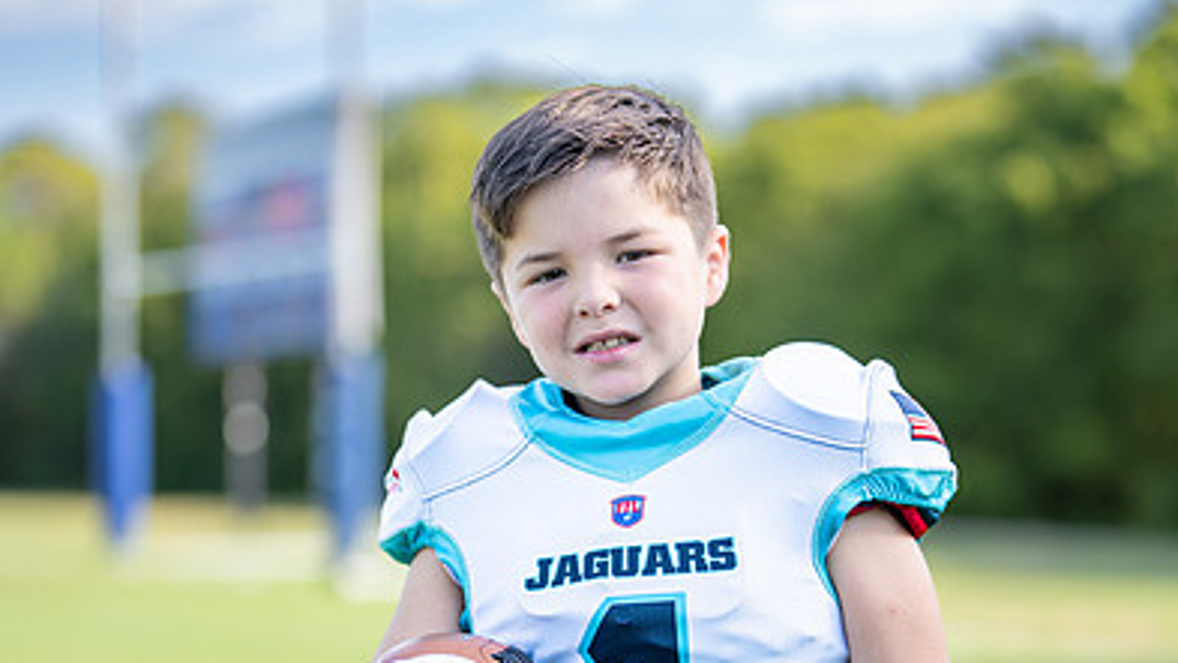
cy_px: 547
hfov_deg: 22.2
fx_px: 2998
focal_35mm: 96
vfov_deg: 12.5
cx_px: 668
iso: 100
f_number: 1.2
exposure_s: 1/2000
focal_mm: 50
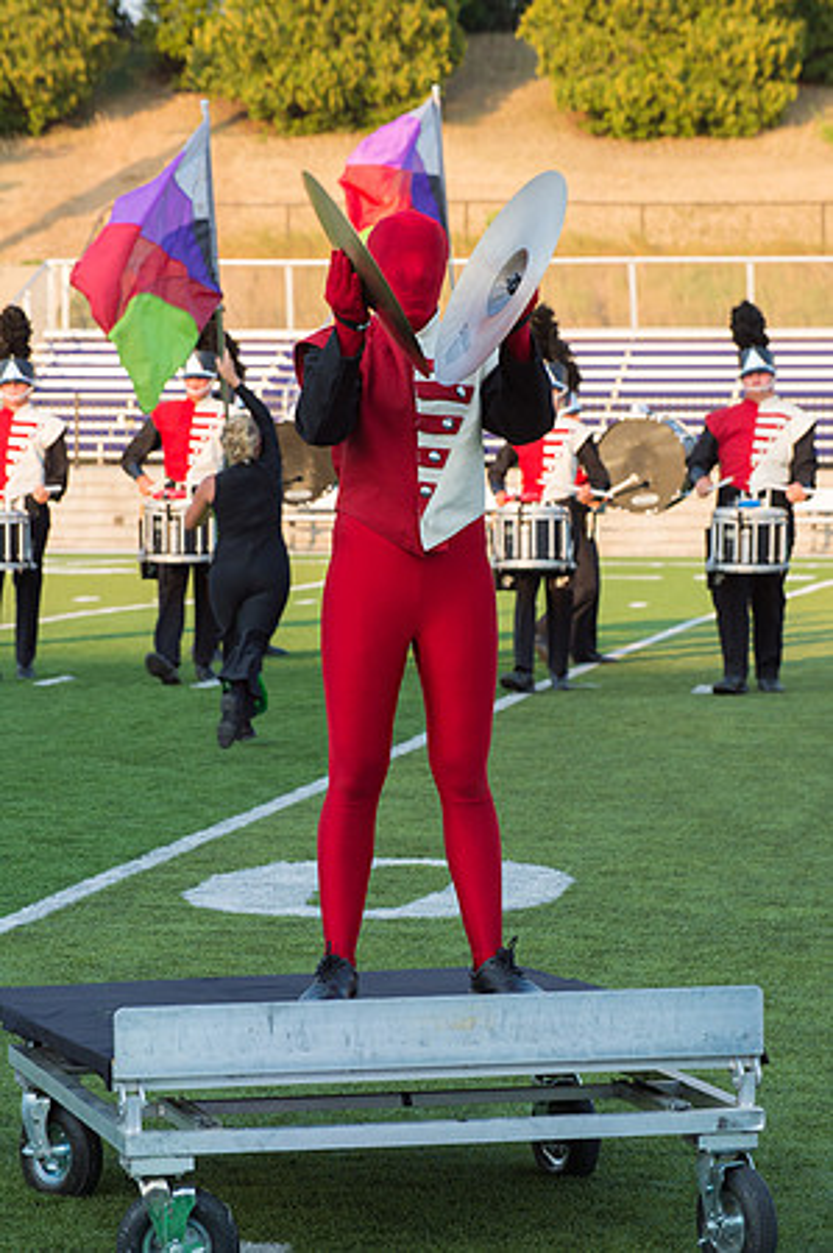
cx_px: 416
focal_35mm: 135
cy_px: 626
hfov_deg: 10.1
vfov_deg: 15.2
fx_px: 4696
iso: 640
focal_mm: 135
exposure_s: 1/500
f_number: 11
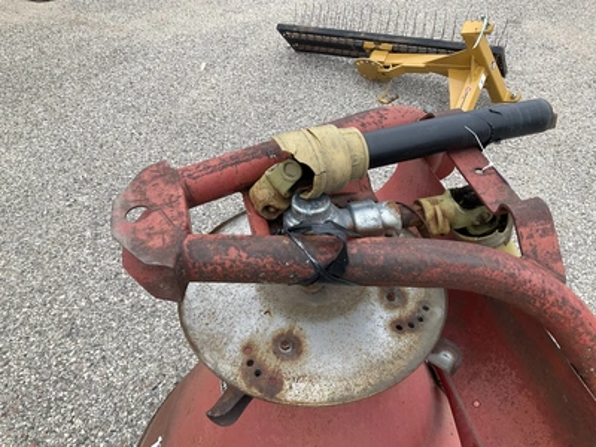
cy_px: 224
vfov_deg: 48.2
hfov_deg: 61.7
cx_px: 298
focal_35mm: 29
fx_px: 499
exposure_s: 1/259
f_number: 1.8
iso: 25
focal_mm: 3
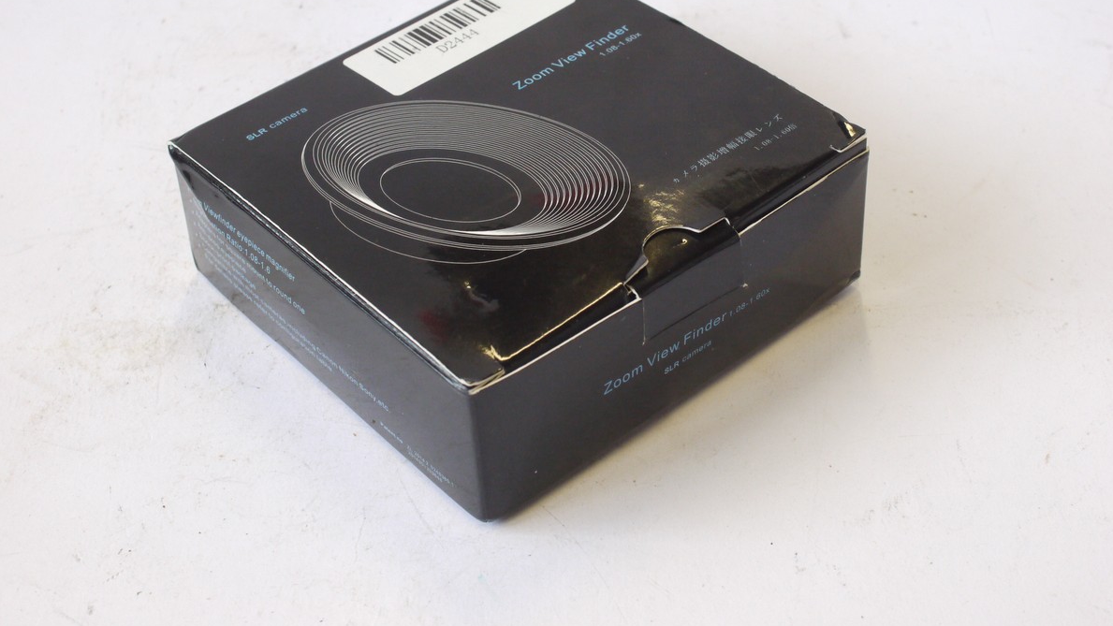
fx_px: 1948
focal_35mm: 66
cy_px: 213
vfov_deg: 18.2
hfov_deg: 31.9
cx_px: 561
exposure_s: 1/80
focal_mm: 30
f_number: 8
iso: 800
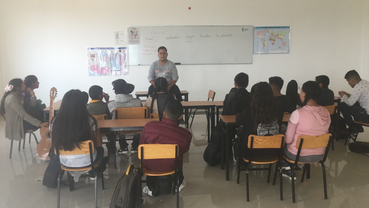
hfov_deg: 58.0
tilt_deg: -8.3
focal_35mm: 34
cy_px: 89
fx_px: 333
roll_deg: +0.1
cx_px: 186
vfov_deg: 34.6
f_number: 2.4
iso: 25
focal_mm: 3.3
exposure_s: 1/40
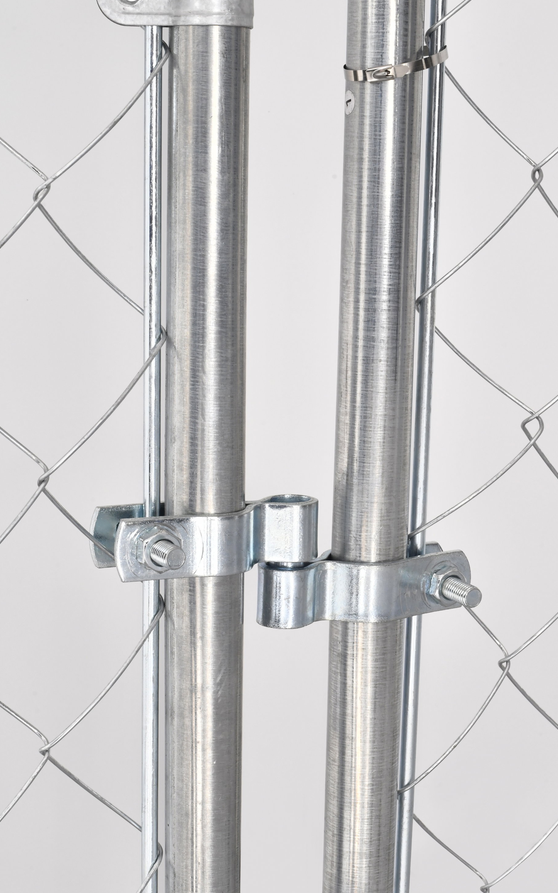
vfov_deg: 30.6
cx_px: 280
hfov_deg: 19.4
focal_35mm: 67
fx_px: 1631
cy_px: 429
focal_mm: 50
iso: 800
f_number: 16
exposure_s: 1/160
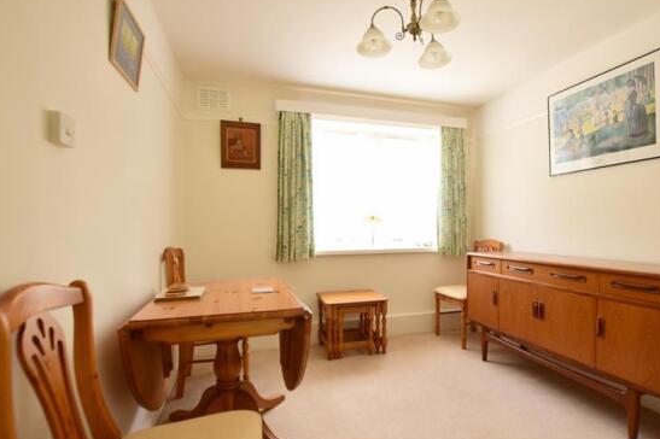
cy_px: 229
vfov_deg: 67.3
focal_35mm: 18
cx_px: 364
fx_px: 330
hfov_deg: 89.7
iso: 320
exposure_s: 1/30
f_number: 5.6
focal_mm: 10
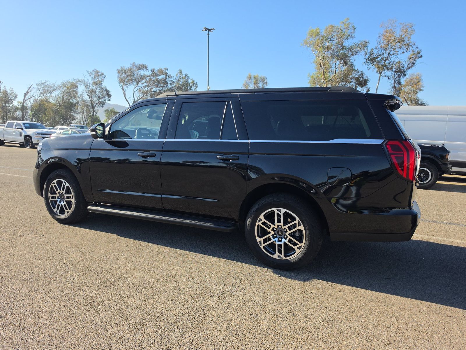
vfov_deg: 58.9
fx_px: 310
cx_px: 233
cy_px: 175
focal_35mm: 23
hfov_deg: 73.9
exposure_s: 1/3777
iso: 63
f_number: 1.4
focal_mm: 6.5
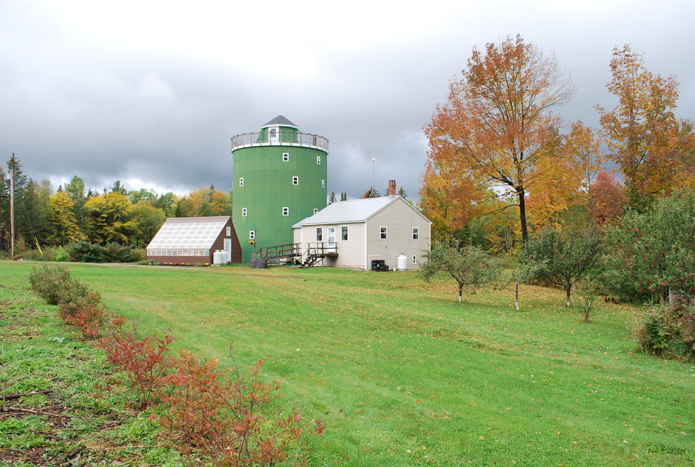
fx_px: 580
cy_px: 234
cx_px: 348
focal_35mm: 30
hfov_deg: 61.8
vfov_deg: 43.8
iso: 100
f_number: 7.1
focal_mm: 20
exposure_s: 1/200
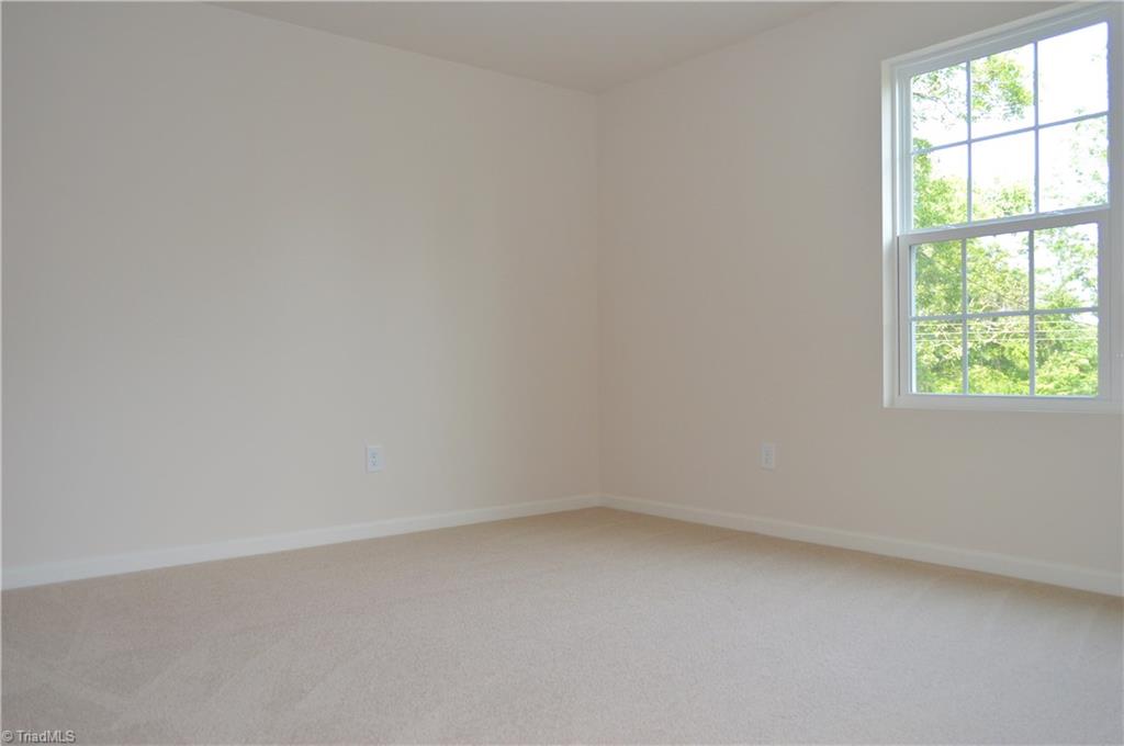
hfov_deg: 67.4
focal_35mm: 27
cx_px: 562
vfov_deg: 47.8
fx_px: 842
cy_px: 373
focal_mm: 18
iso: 320
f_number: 4
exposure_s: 1/125
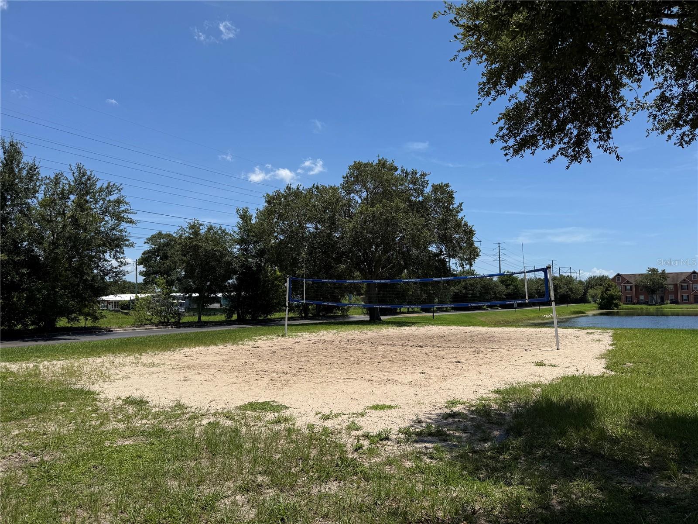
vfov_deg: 56.8
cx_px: 349
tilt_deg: +3.8
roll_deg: +0.9
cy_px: 262
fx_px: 484
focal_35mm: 24
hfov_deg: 71.6
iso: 80
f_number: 1.78
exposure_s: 1/6410
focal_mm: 6.76
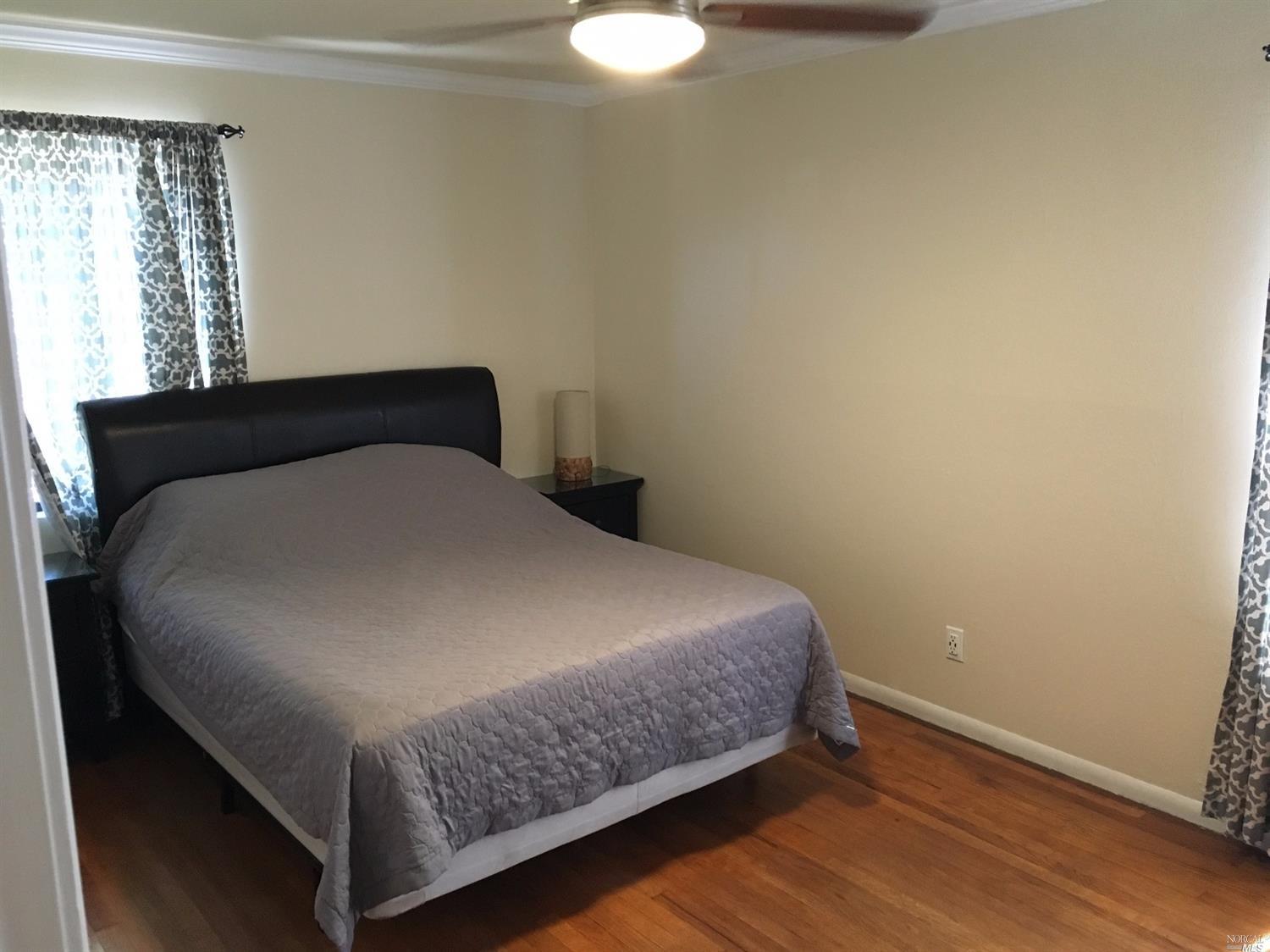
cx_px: 635
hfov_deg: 61.7
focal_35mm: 29
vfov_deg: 48.2
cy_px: 476
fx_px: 1064
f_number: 2.2
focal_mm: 4.15
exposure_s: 1/30
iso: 200
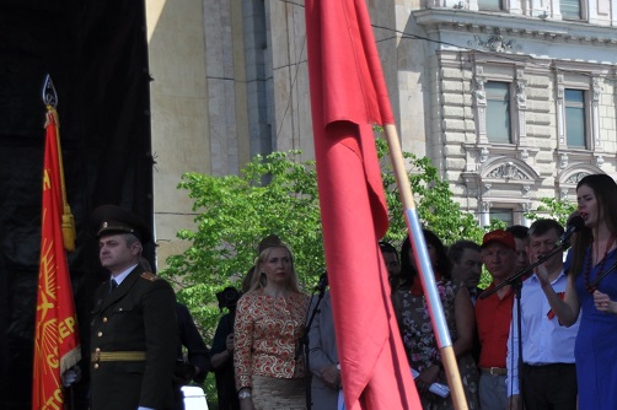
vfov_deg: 9.3
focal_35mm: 146
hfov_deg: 13.7
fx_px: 2501
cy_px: 371
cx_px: 711
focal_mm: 38
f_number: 4.2
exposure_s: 1/1000
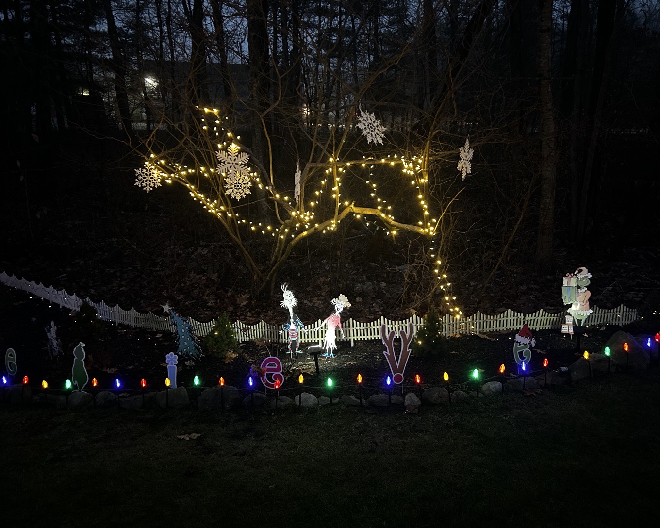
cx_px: 336
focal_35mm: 28
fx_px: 547
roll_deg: -1.0
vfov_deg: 51.5
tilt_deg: -15.9
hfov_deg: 62.2
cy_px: 262
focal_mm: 5.7
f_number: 1.5
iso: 1000
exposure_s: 1/15
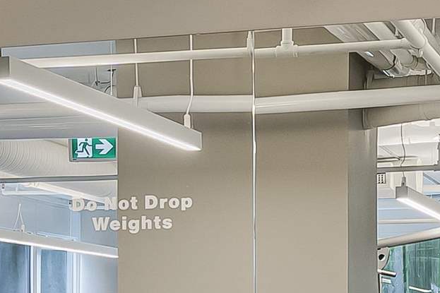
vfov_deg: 9.1
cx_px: 62
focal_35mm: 148
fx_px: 1808
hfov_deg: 13.8
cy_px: 356
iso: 400
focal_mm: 20
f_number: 4.5
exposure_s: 1/30
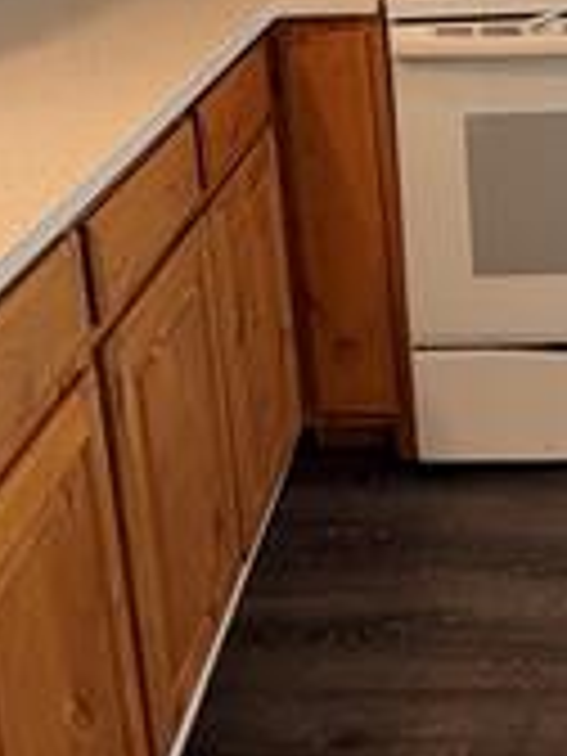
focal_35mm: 64
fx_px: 1398
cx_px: 472
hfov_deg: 22.5
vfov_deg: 28.8
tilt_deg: -11.9
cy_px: 40
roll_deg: +4.5
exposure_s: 1/60
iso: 250
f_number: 2.2
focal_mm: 2.22
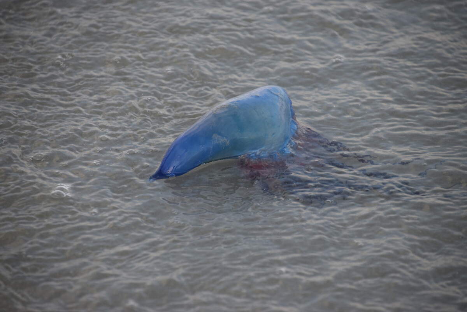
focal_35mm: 450
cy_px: 156
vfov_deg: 3.1
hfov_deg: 4.6
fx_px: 5837
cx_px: 234
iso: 800
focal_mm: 300
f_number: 6.3
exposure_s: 1/800
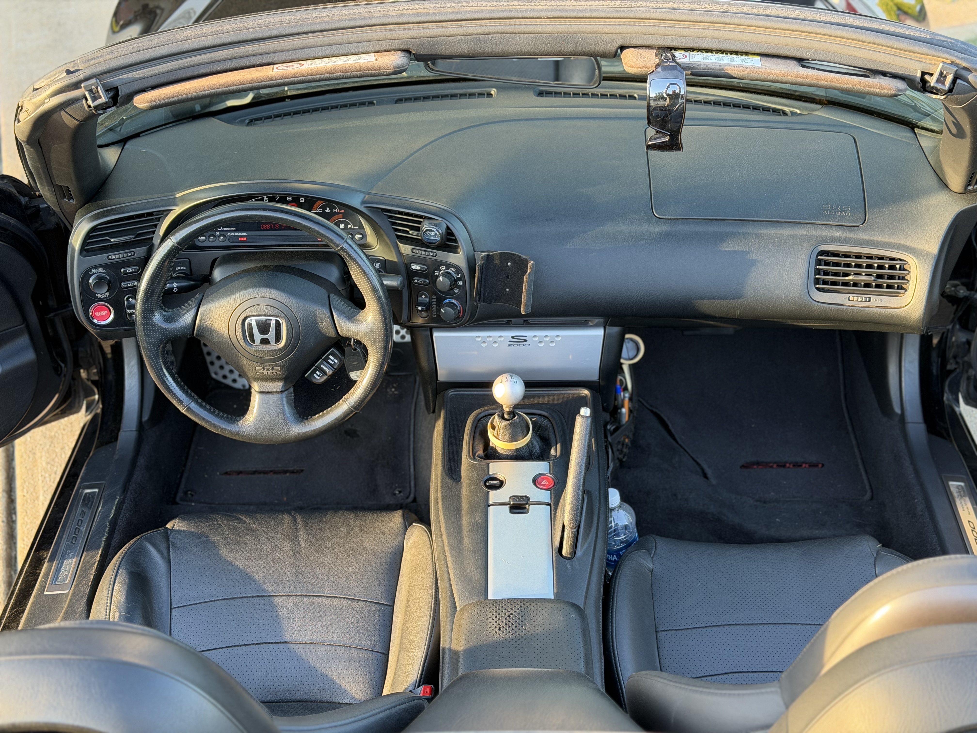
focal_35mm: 48
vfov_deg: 30.3
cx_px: 488
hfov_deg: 39.7
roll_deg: +3.9
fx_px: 1355
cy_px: 366
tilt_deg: -37.4
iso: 100
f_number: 1.78
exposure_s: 1/83
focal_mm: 6.76
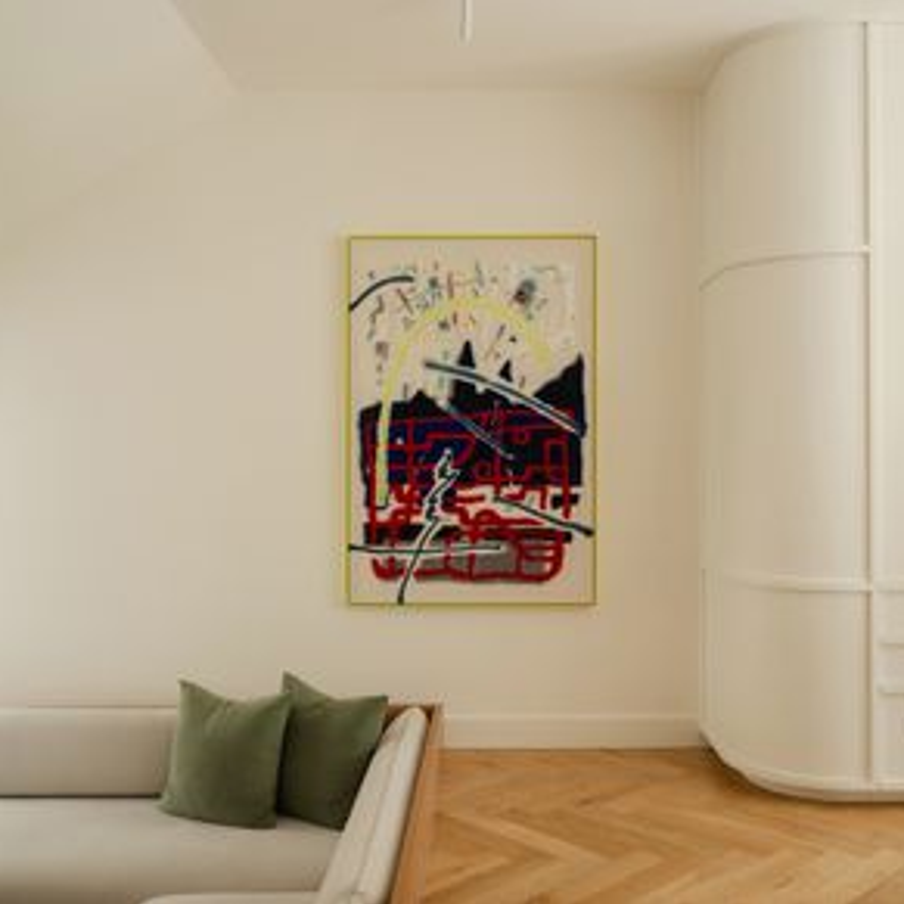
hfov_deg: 45.9
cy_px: 452
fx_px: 1064
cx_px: 513
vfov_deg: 46.0
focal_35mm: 36
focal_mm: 28
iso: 200
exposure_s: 1/5
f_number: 10
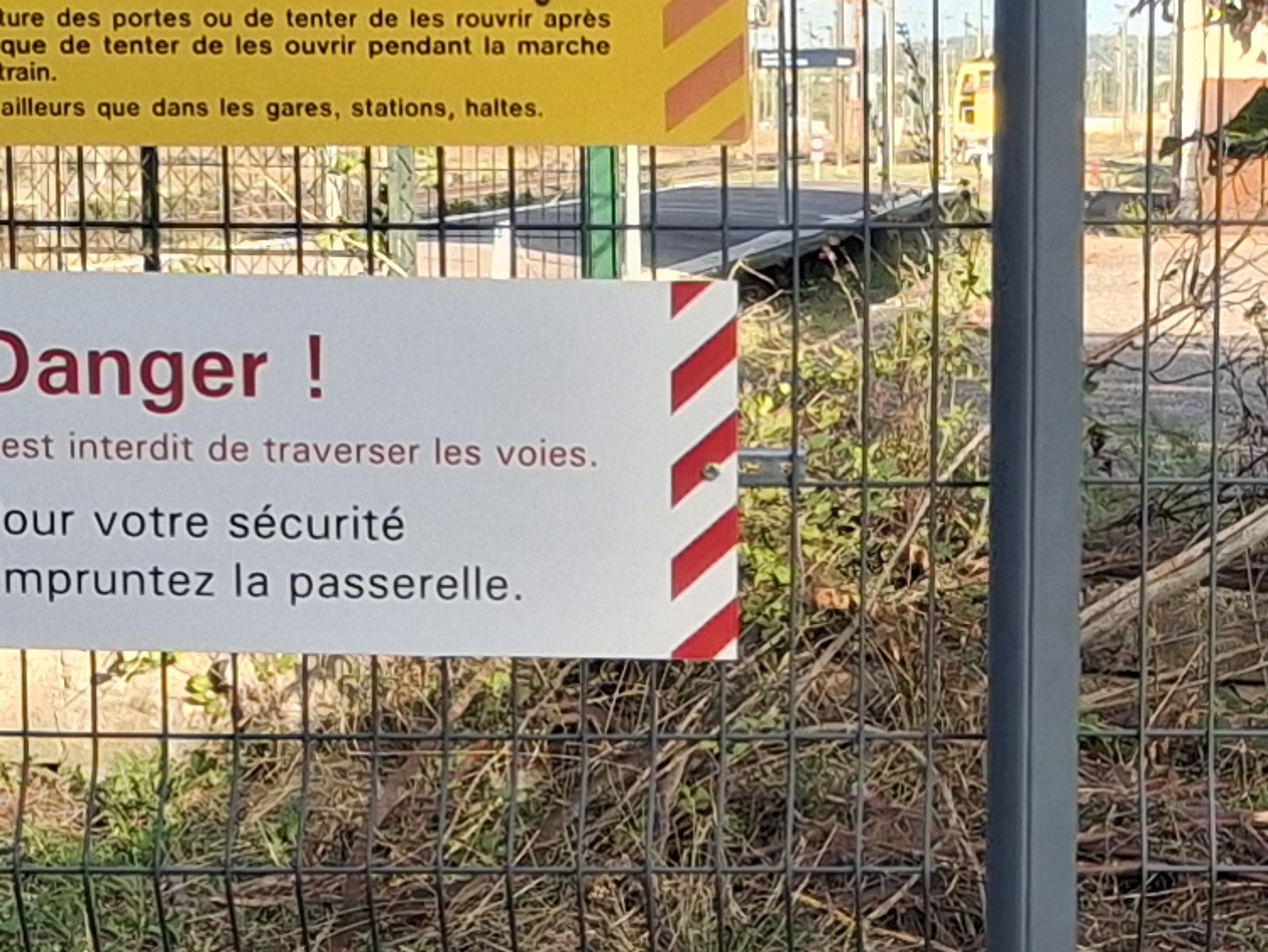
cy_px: 971
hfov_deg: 14.5
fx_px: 4983
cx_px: 921
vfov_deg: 10.8
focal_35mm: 136
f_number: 1.8
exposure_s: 1/537
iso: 32
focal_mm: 4.69
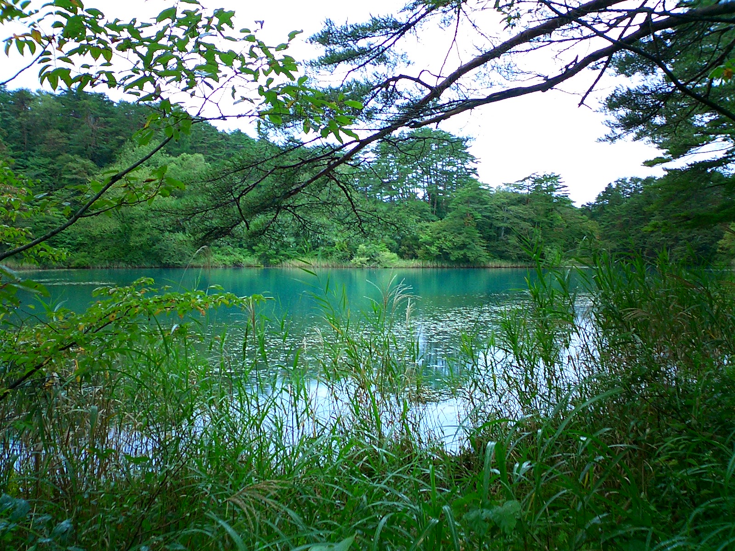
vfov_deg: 38.7
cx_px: 368
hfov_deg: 50.1
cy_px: 276
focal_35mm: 37
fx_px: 786
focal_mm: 5.6
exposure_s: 1/100
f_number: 3.5
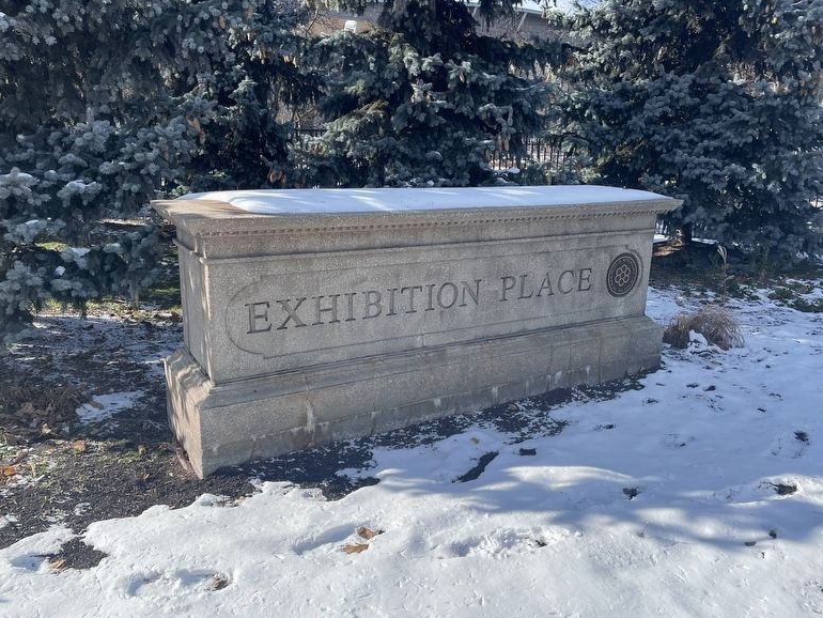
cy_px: 299
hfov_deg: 65.3
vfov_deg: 51.4
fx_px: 642
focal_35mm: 27
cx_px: 408
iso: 32
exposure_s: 1/2257
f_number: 1.6
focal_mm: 4.2
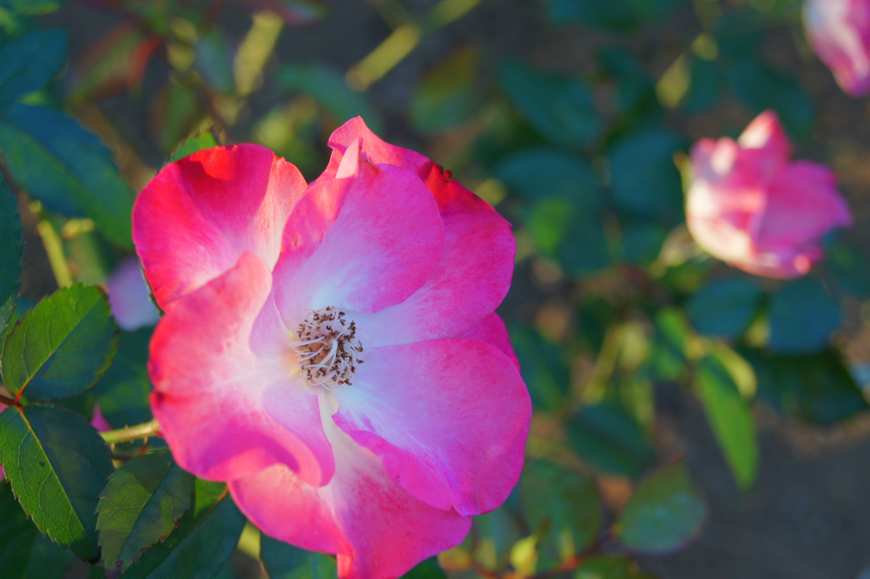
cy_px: 290
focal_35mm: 82
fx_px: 1993
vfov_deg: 16.5
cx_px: 435
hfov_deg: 24.6
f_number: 7.1
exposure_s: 1/100
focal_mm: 55
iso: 200
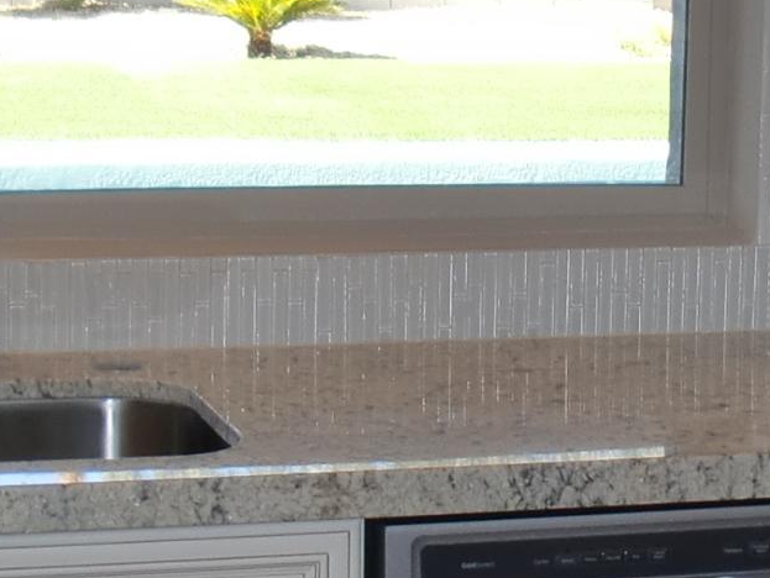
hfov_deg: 12.7
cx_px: 652
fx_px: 3428
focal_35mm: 154
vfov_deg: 9.6
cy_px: 189
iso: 64
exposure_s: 1/100
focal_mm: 6.3
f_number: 2.8
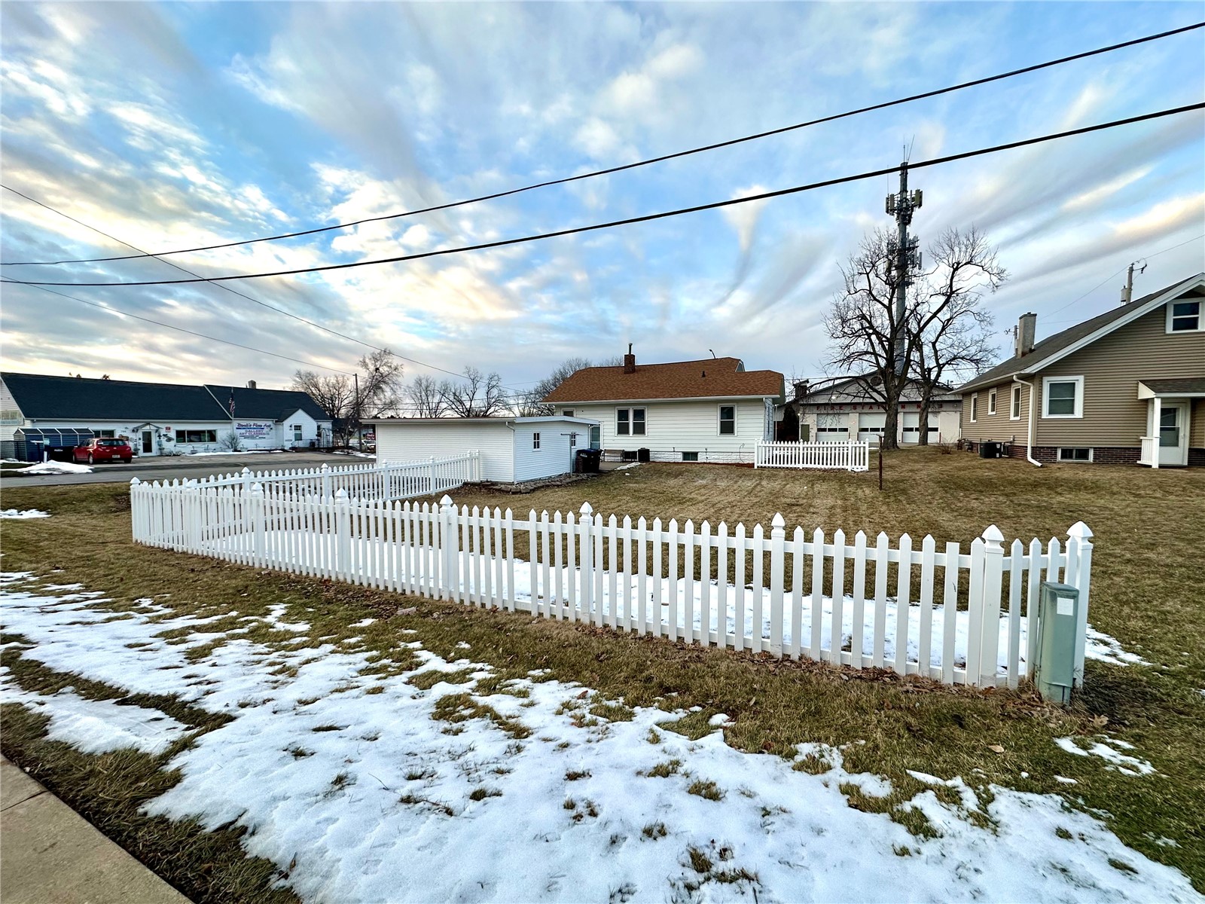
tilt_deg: -2.8
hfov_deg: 102.1
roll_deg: -0.5
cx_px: 602
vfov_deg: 85.7
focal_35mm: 14
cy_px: 452
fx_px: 487
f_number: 2.2
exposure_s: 1/219
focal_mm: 2.22
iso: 40
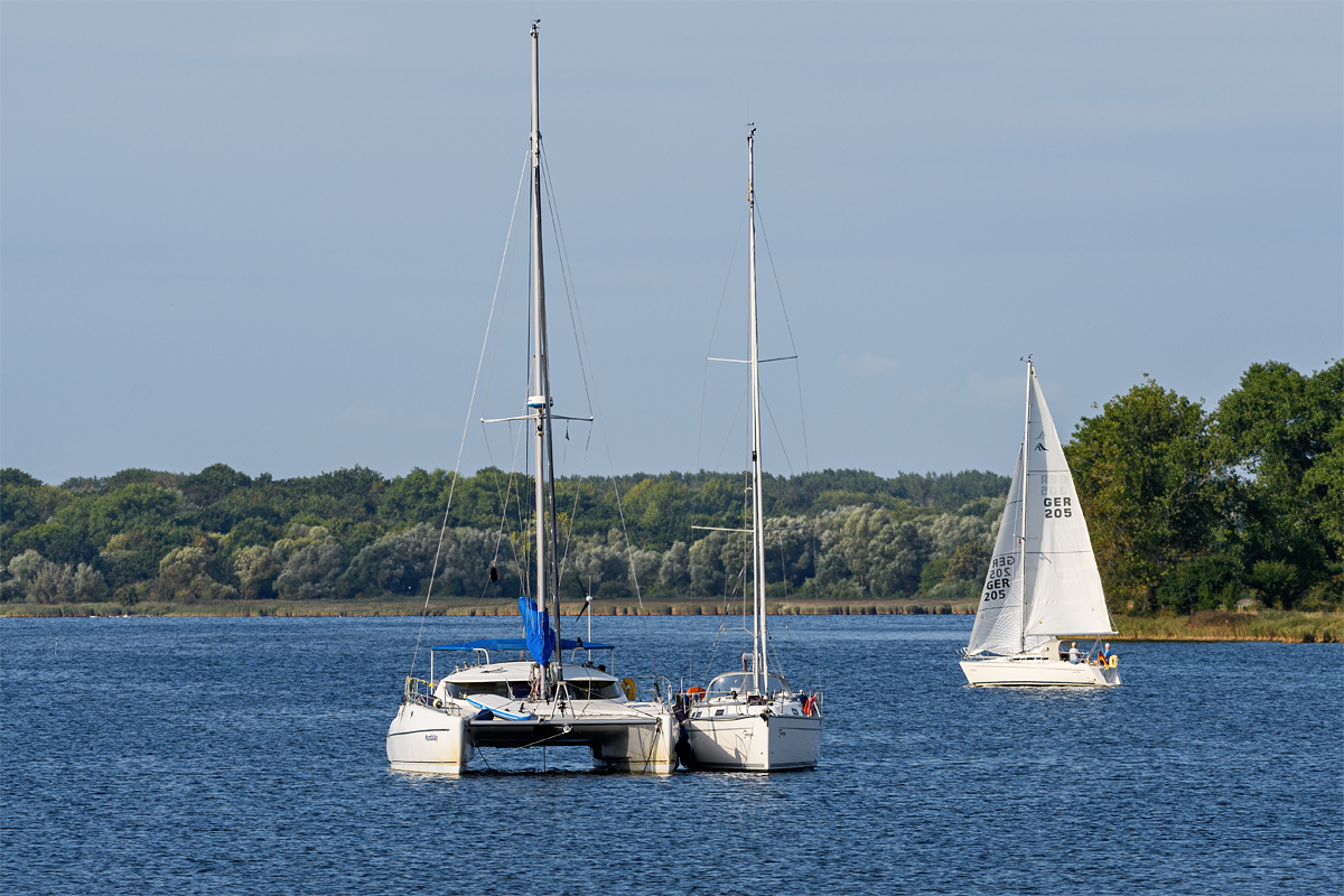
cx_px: 672
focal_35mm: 330
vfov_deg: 4.2
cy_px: 448
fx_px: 12319
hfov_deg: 6.2
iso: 100
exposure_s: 1/500
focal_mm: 220
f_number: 9
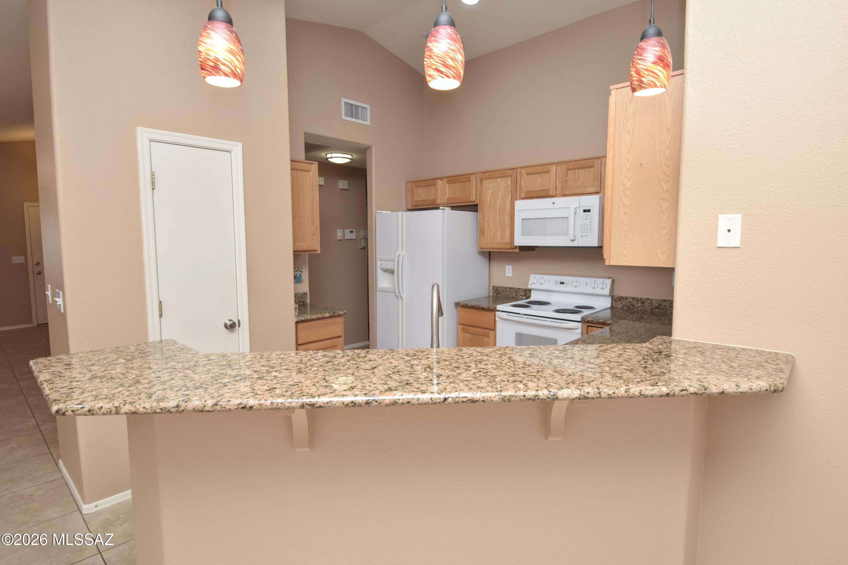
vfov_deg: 67.4
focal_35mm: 18
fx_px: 424
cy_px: 282
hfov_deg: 90.0
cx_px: 424
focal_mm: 12
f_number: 9
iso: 400
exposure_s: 1/50
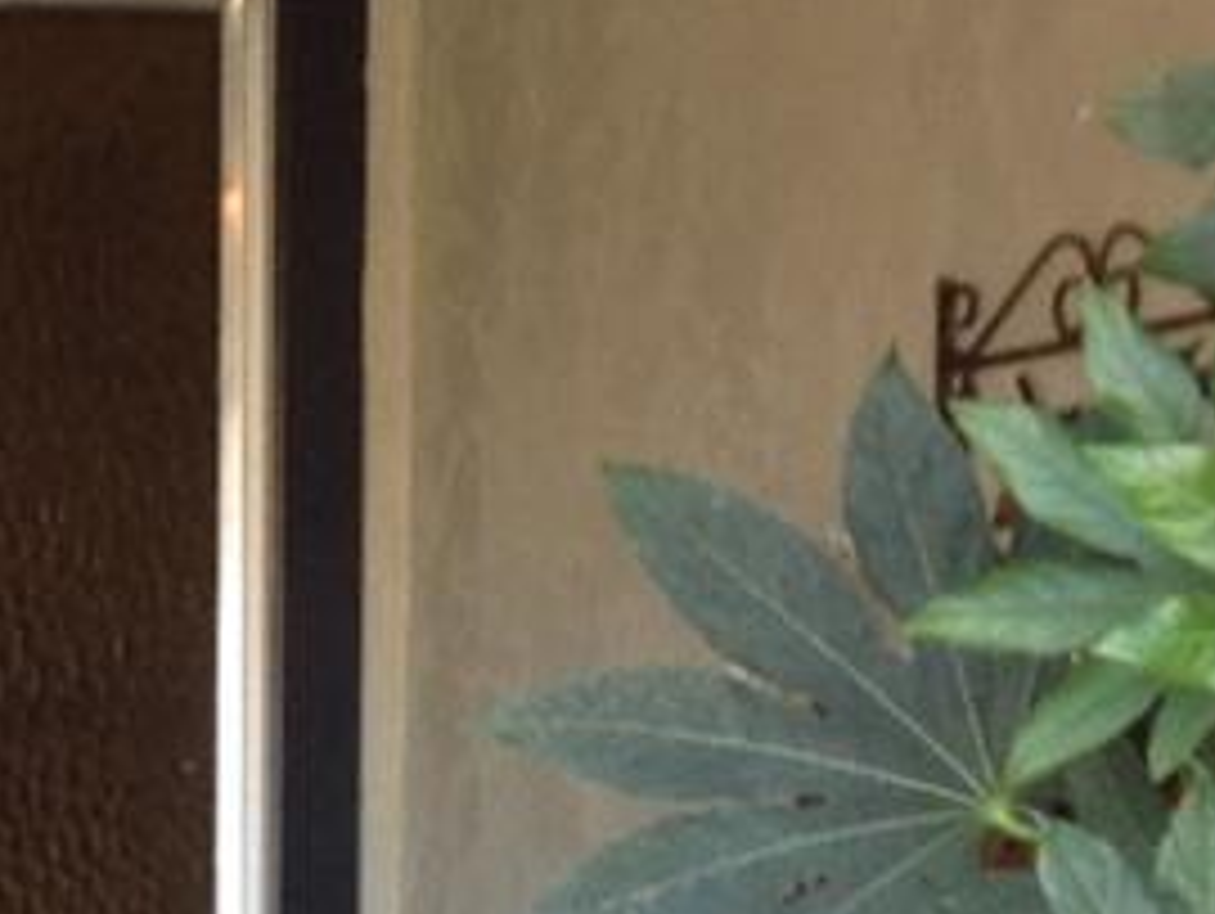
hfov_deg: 9.8
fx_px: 6815
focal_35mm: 194
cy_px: 1459
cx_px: -666
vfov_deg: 7.5
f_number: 2.4
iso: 64
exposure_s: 1/40
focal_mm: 4.28
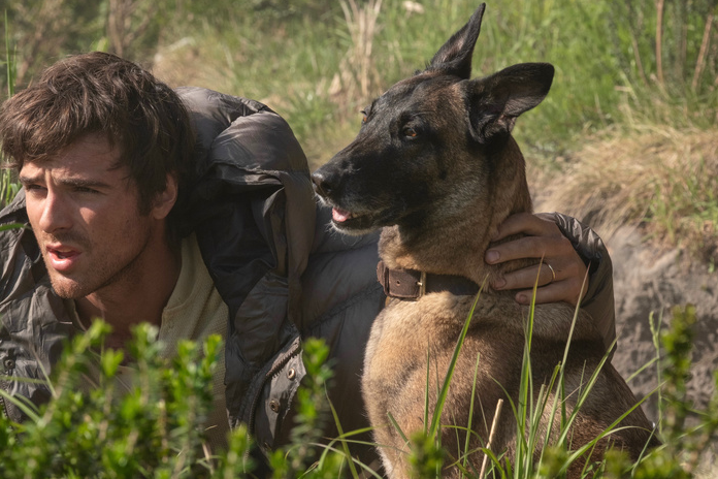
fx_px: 6162
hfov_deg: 6.7
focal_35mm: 309
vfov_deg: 4.4
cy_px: 215
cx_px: 254
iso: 400
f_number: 9
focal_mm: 140
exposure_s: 1/500
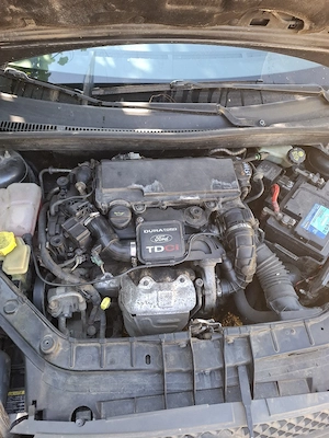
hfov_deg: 58.9
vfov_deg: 73.9
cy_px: 219
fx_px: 291
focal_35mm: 23
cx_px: 164
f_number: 1.8
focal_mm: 5.54
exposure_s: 1/100
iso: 100
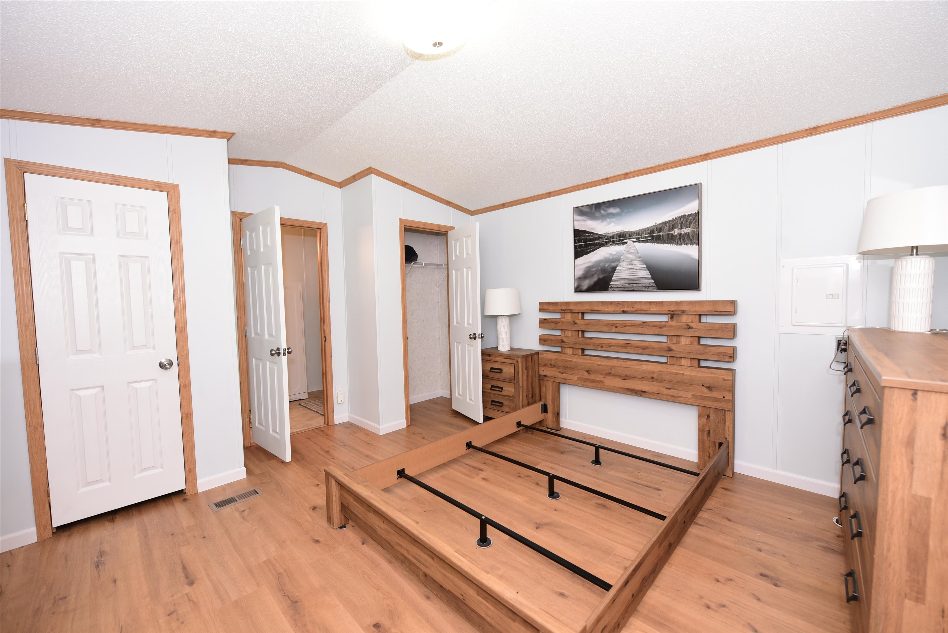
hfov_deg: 104.2
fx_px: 369
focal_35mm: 14
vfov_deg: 81.2
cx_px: 474
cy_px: 316
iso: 800
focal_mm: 14
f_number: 4.5
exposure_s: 1/60
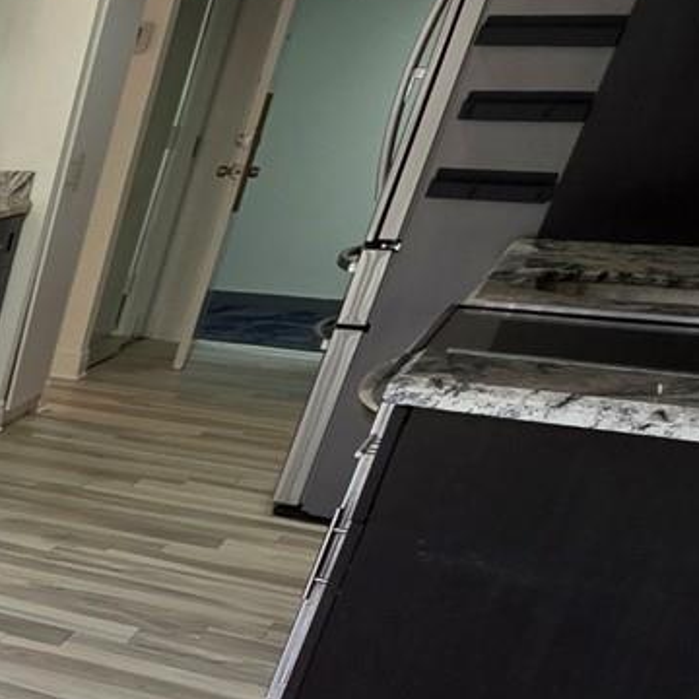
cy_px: 732
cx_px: -689
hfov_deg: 19.4
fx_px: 1165
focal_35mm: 51
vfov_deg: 30.5
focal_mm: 2.2
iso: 100
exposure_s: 1/120
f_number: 1.9
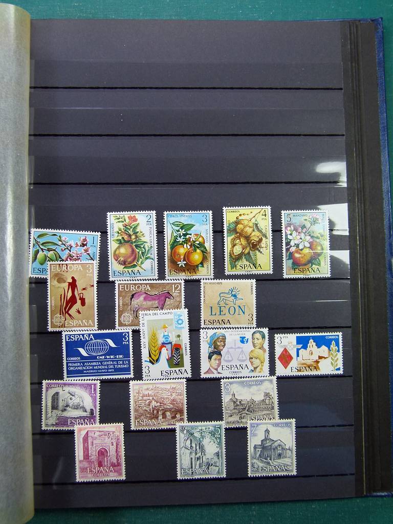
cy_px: 262
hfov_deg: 40.7
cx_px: 196
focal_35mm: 35
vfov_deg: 52.6
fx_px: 530
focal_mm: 6.3
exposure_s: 1/80
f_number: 3.1
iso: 100
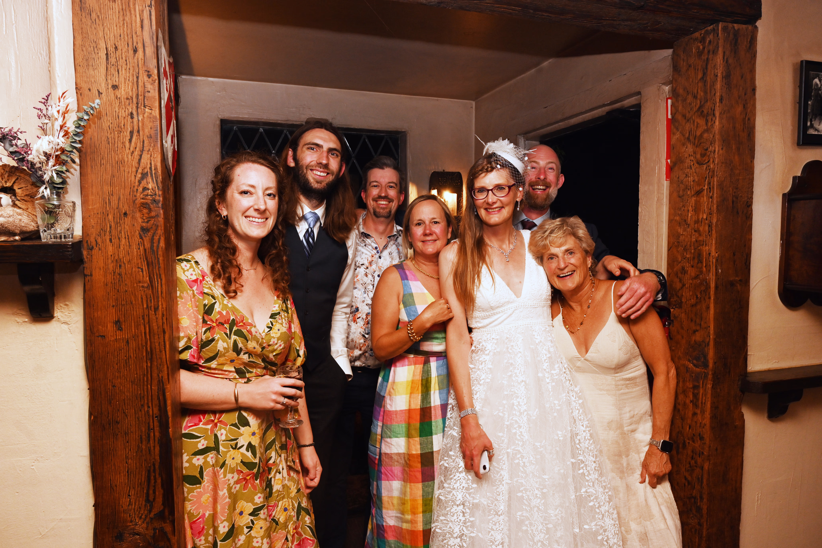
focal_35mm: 24
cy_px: 274
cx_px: 411
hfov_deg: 73.7
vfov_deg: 53.1
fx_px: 548
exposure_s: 1/60
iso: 1000
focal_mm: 24
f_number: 7.1
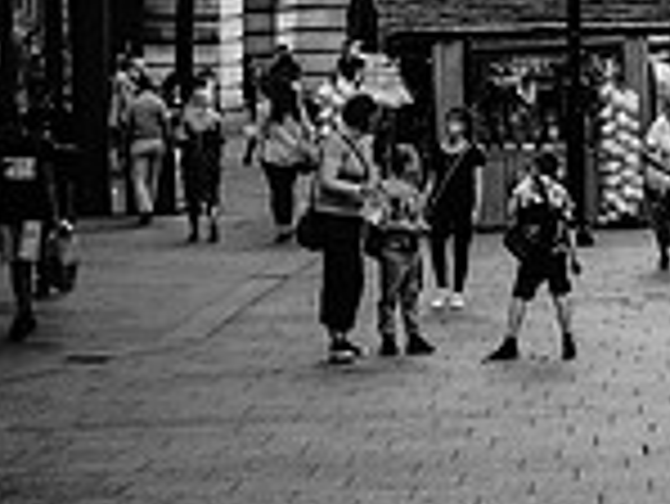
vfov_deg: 7.1
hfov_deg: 9.7
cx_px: 526
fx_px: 3932
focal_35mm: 203
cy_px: -486
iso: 100
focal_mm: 70
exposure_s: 1/1000
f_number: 4
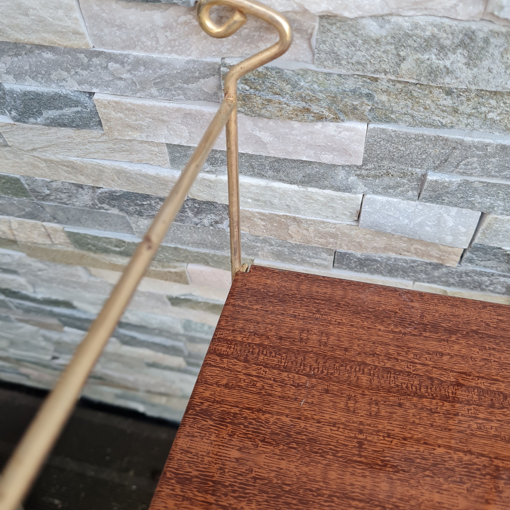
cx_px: 253
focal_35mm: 31
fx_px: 517
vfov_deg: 52.1
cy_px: 200
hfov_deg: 52.5
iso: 80
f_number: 1.8
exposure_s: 1/100
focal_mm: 5.4
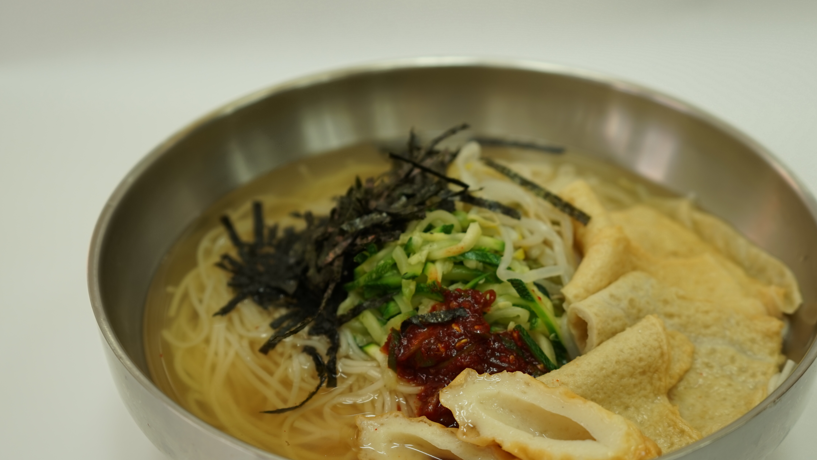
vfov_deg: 26.4
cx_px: 461
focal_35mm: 45
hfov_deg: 45.4
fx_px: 975
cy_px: 313
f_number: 4
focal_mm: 32
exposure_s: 1/50
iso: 100
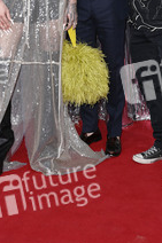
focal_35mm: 83
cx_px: 75
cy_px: 19
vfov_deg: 23.8
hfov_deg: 16.4
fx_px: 561
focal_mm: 44
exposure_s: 1/250
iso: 400
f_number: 5.6
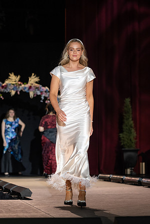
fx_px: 961
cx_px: 62
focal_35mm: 154
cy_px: 107
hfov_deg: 8.9
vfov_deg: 13.4
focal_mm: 98
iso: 500
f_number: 2.8
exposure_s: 1/800
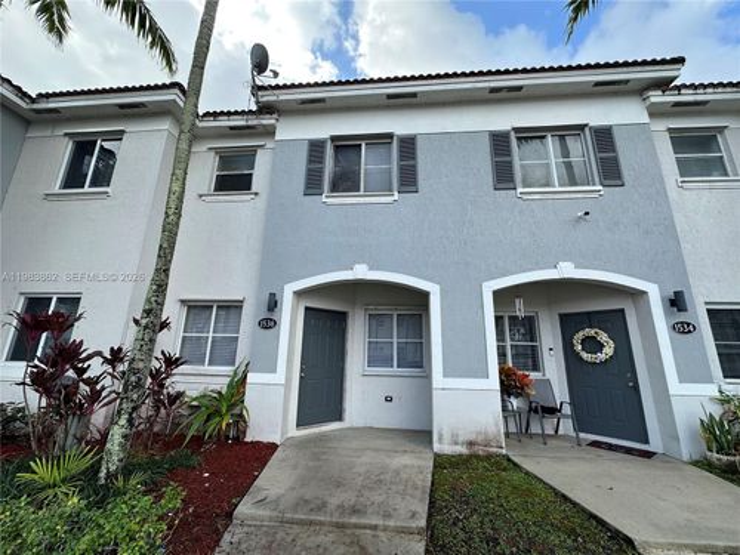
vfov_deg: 85.7
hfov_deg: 102.1
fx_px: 299
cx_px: 370
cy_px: 278
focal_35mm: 14
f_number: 2.2
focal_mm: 2.22
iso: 40
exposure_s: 1/567
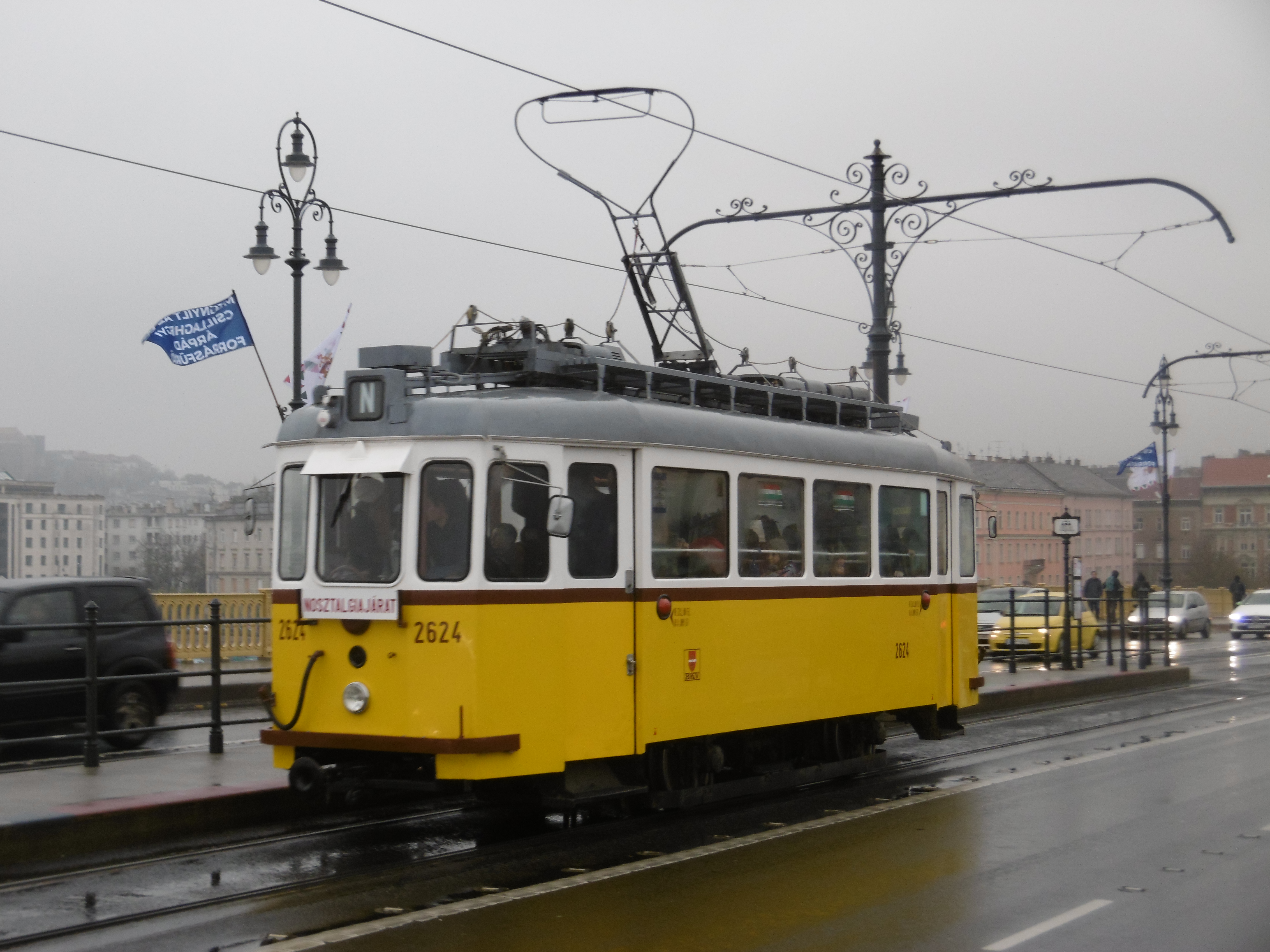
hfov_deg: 32.2
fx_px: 2201
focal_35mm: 60
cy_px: 479
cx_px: 628
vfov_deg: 24.4
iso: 100
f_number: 4.2
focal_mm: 10.5
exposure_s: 1/60
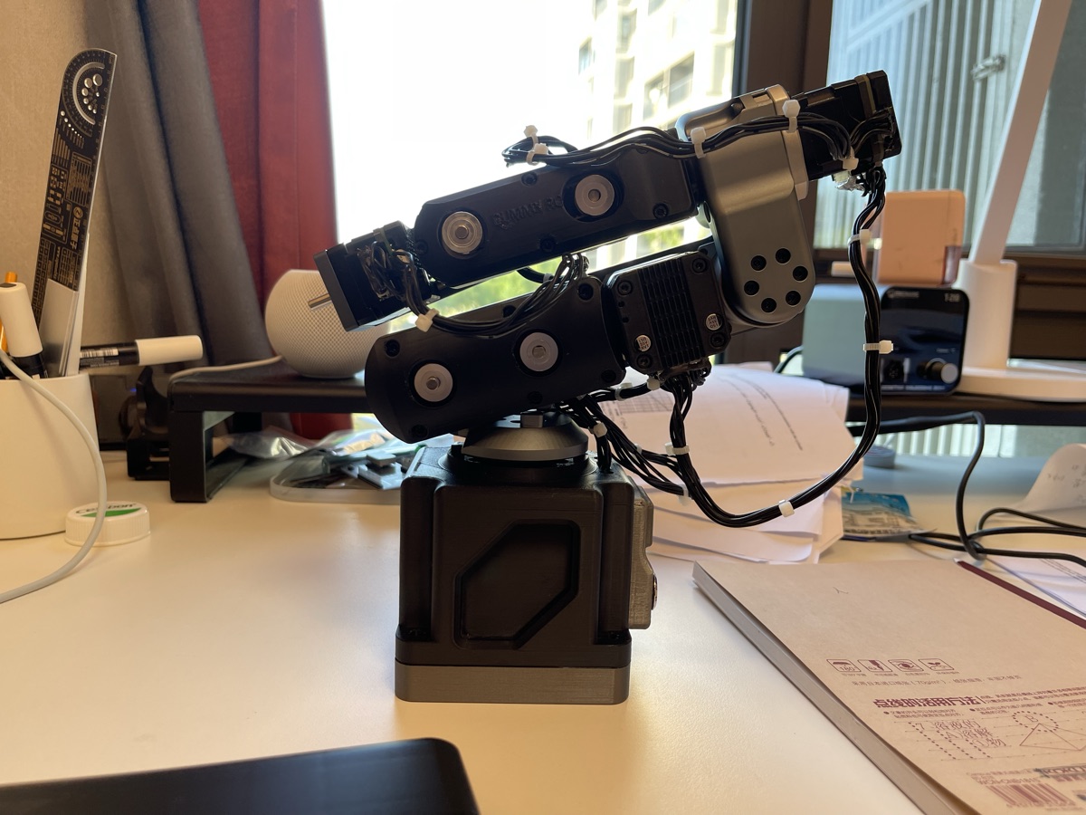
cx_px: 543
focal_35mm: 25
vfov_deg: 54.9
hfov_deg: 69.4
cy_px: 408
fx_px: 784
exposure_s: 1/121
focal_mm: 5.1
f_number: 1.6
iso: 64
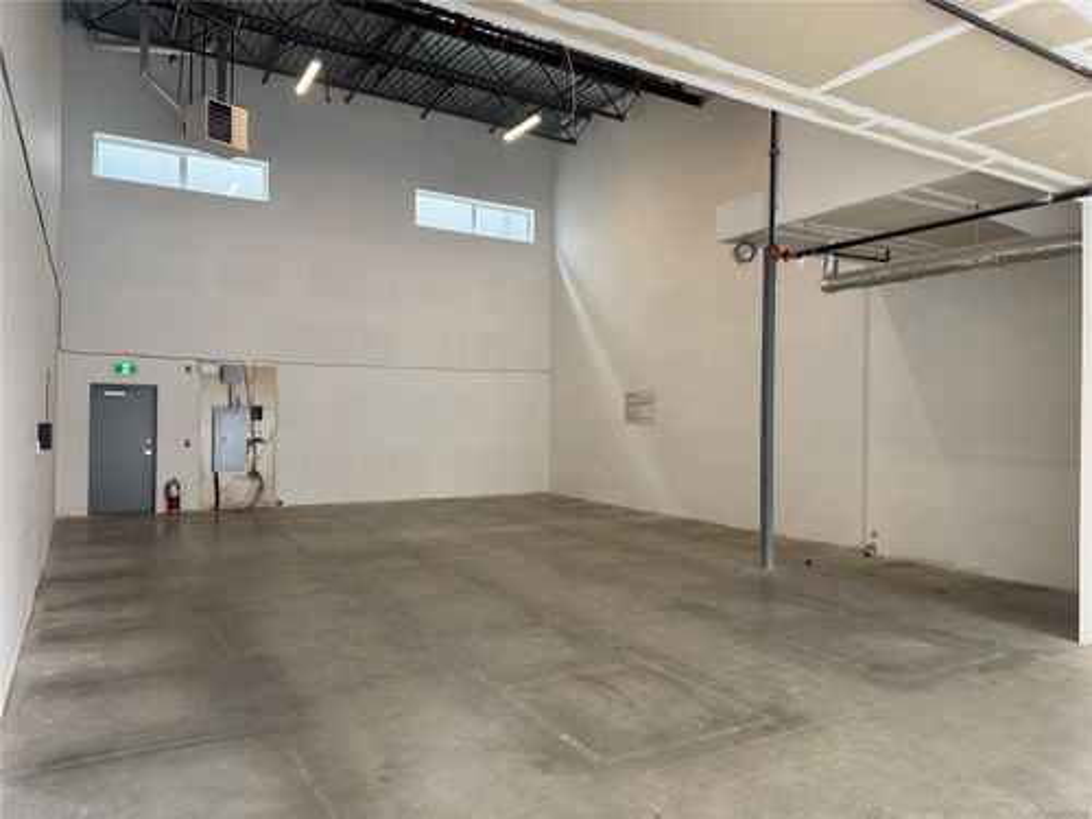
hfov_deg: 71.6
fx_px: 757
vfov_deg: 56.8
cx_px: 546
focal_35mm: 24
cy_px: 410
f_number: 1.78
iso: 160
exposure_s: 1/121
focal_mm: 6.76
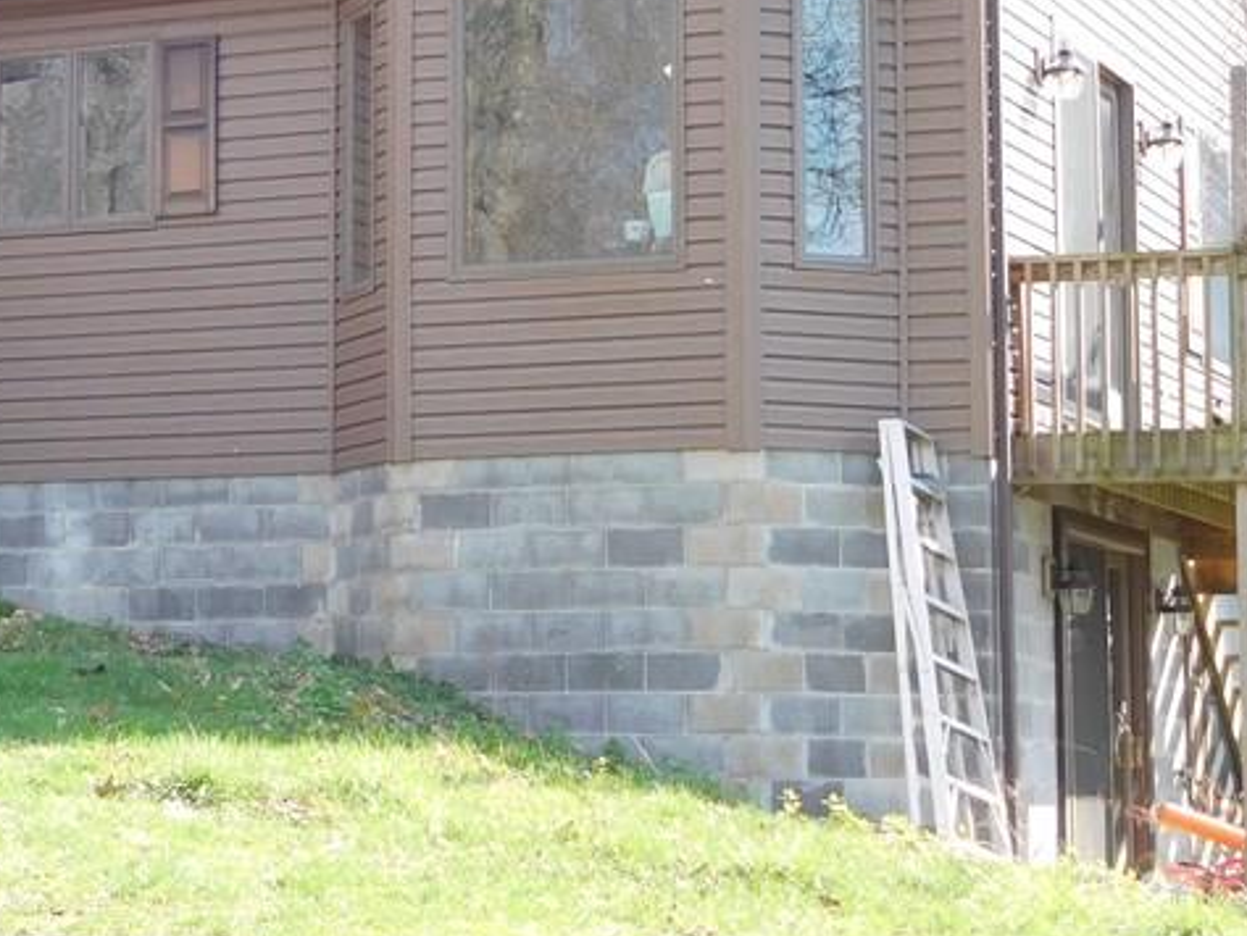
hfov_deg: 17.9
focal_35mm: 108
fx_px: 3893
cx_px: 129
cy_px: 337
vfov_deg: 13.7
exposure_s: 1/100
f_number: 4.1
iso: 125
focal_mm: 8.9
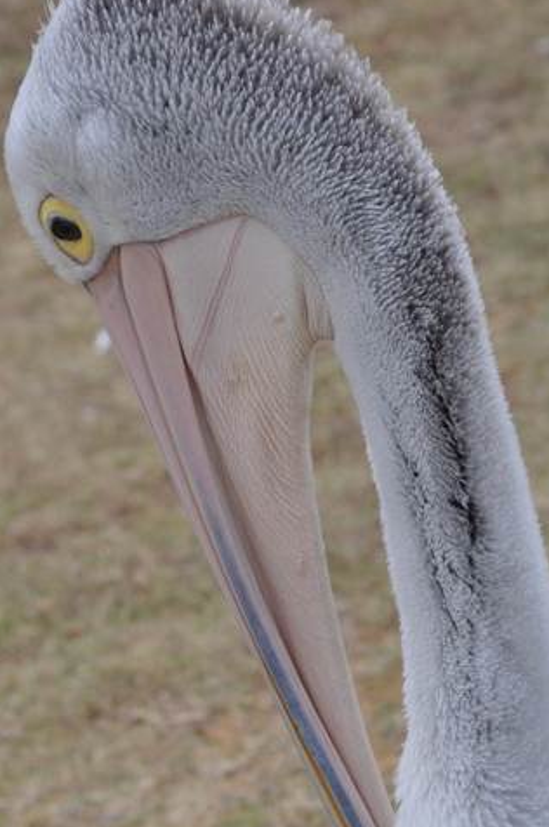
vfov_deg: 9.7
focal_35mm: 212
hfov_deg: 6.5
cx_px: 201
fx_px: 4856
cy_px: 424
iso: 200
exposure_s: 1/400
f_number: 8
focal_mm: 105
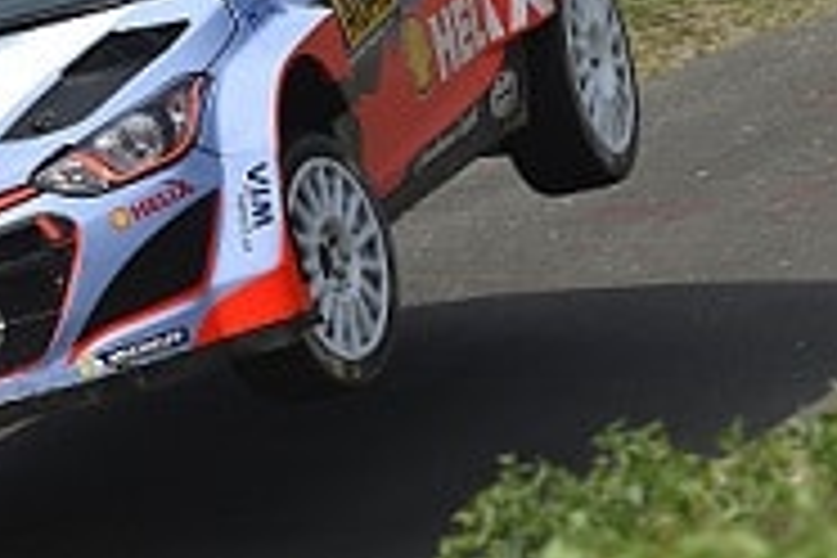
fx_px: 13182
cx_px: 54
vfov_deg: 2.4
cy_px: 63
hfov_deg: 3.6
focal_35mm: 567
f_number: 5
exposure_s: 1/800
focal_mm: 240
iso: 100
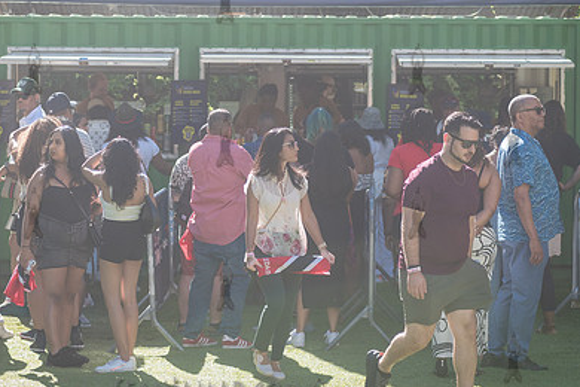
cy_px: 141
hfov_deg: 17.2
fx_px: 1917
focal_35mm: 119
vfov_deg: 11.5
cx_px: 225
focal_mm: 80
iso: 400
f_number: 3.5
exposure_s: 1/1600
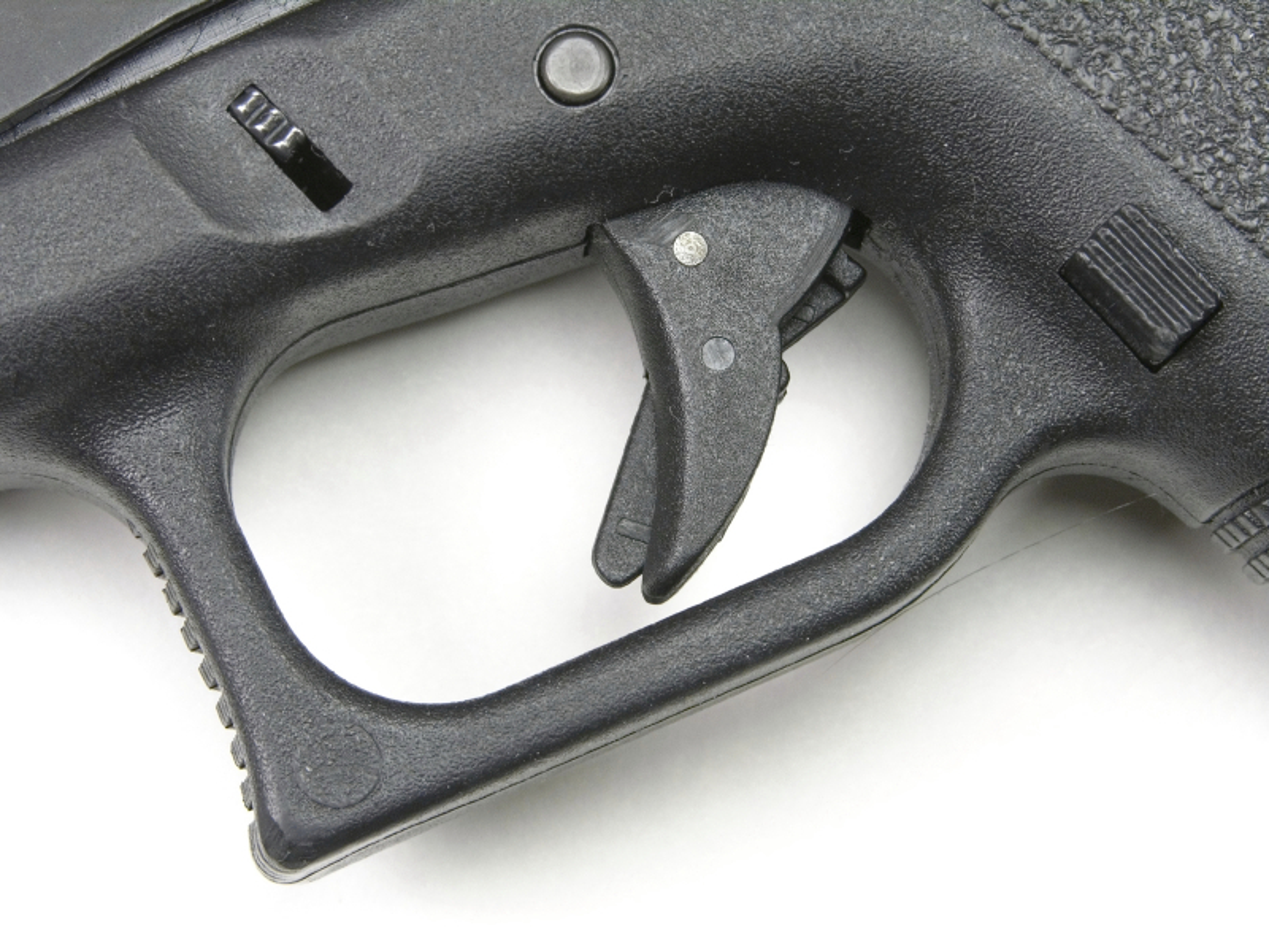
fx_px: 5865
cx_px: 634
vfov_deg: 9.3
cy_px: 476
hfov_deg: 12.3
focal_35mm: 160
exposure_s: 1/60
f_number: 7.9
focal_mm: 41.1
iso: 200
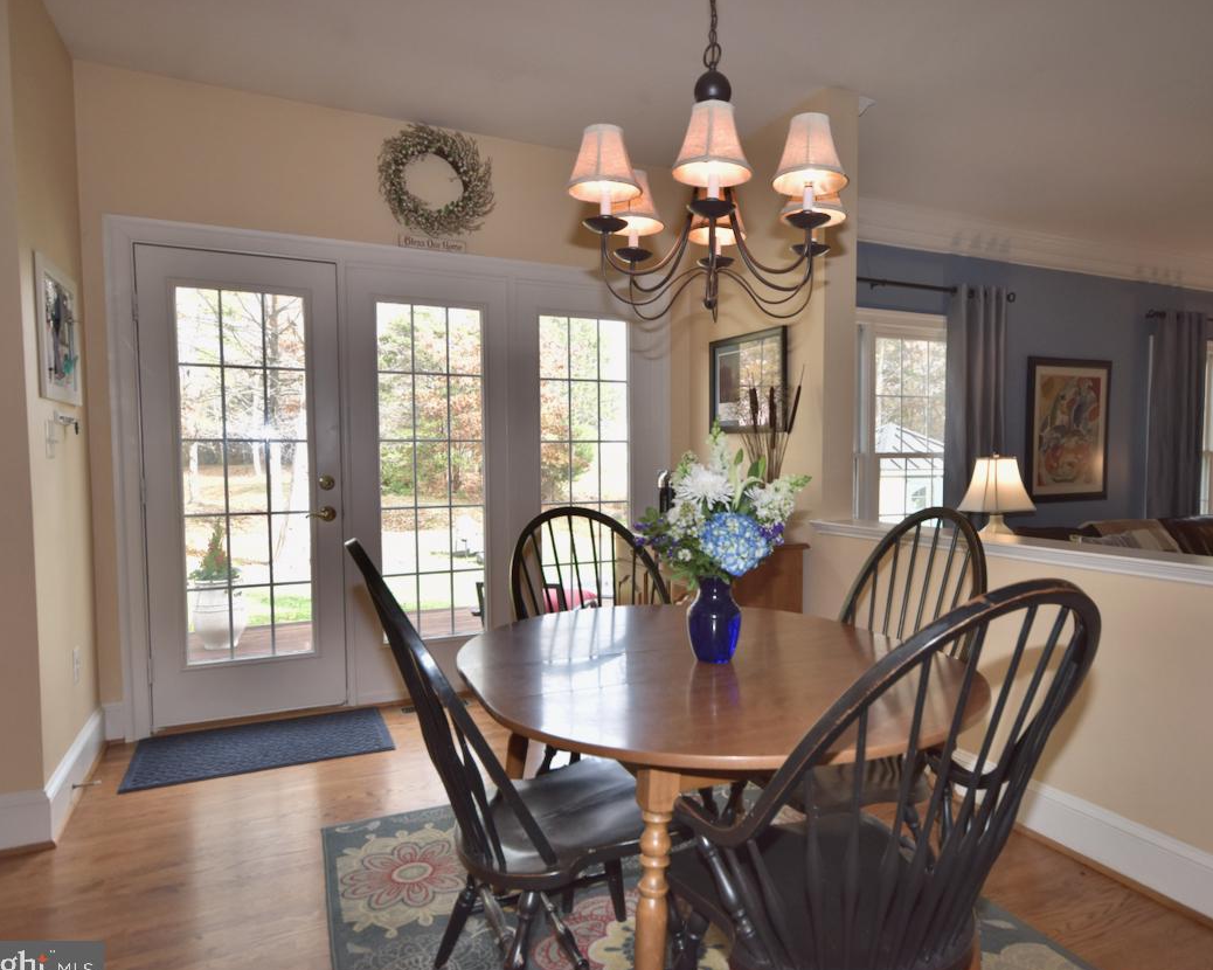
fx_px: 810
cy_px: 494
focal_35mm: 23
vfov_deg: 61.8
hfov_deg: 73.2
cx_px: 691
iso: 400
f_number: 5.6
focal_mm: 13
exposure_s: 1/100
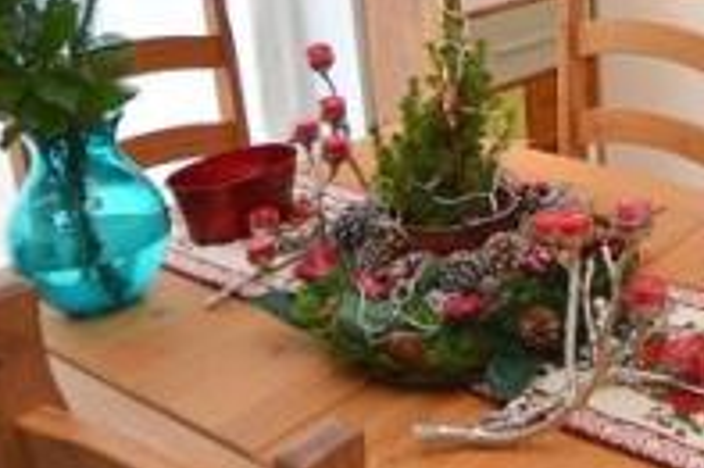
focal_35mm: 50
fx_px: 977
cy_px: 18
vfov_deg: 25.8
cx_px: 736
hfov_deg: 35.1
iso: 800
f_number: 4
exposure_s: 1/25
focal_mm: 10
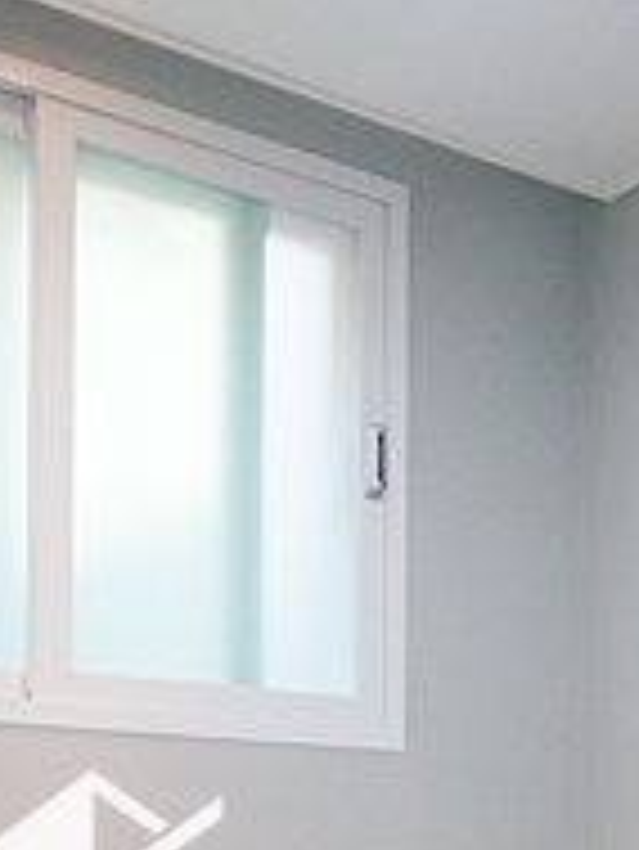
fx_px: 1648
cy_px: 868
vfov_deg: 27.2
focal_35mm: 67
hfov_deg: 21.6
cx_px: 544
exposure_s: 1/160
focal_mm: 11
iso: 800
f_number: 3.5
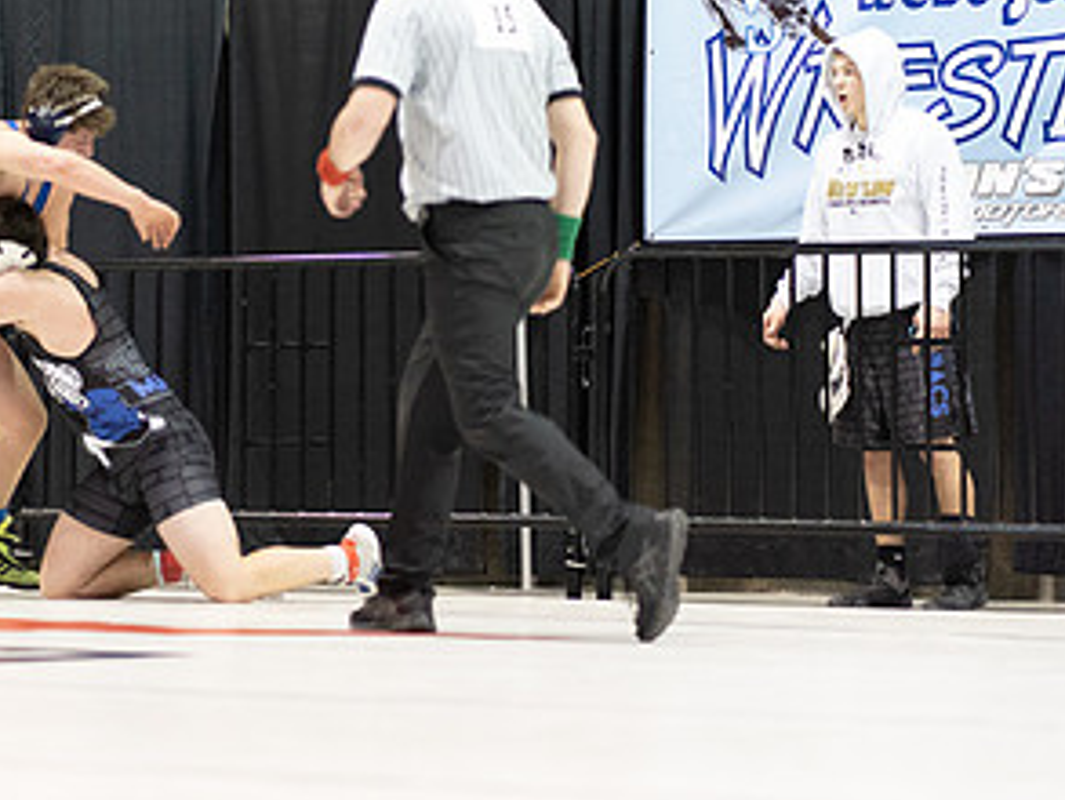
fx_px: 4986
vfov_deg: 9.1
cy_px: 136
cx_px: 171
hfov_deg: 12.1
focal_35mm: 162
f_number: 1.8
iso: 3200
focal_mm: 85
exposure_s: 1/500
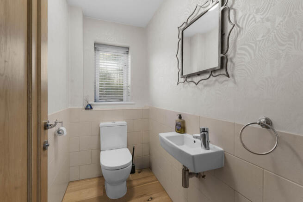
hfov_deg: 95.0
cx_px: 152
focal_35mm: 16
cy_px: 101
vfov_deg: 72.1
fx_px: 139
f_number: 8
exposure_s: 1.3
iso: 320
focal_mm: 16.5
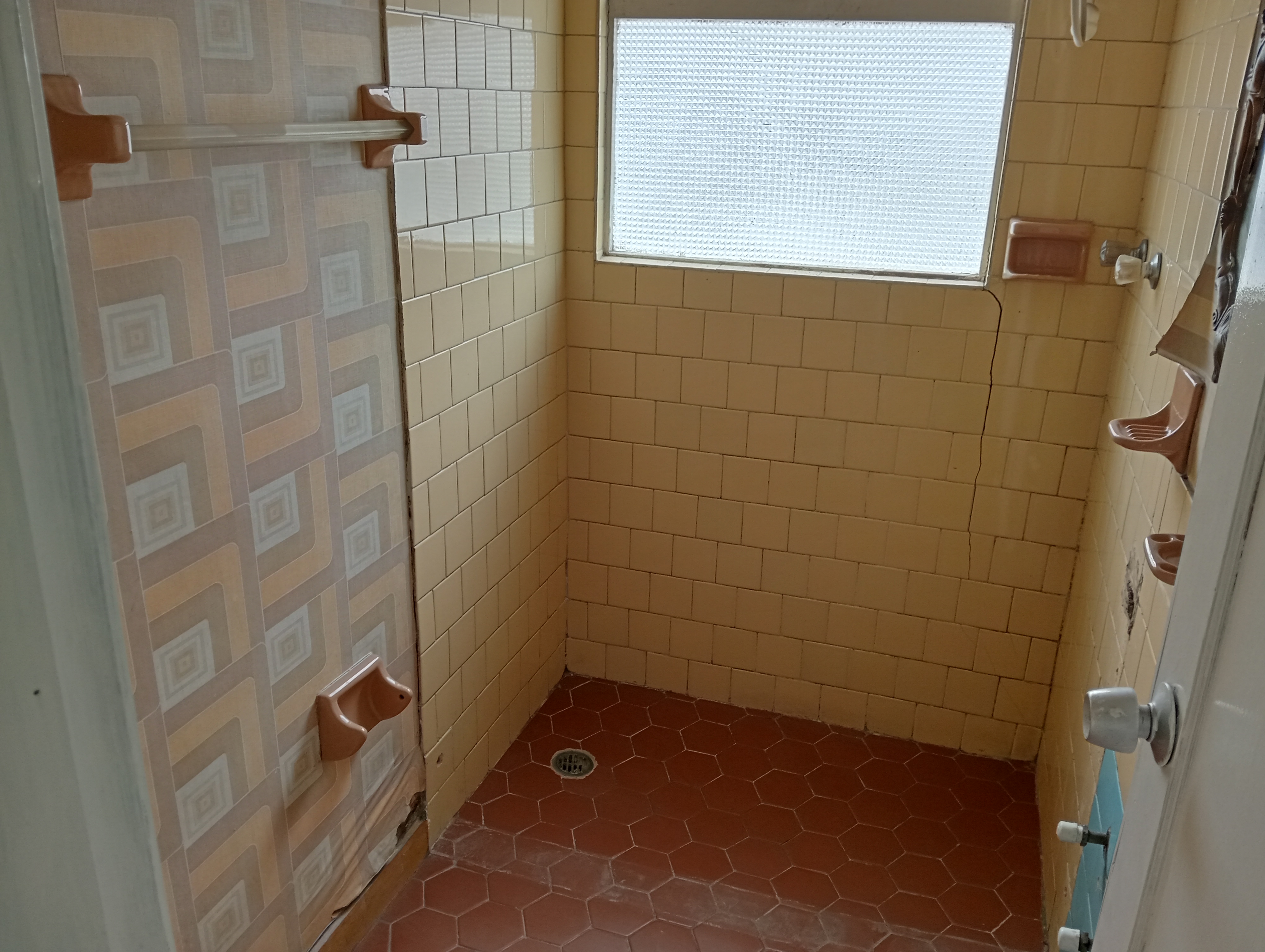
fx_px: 1025
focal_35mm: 28
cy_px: 476
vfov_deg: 49.9
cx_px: 632
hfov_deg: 63.4
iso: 100
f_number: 1.8
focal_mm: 3.98
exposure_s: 1/613
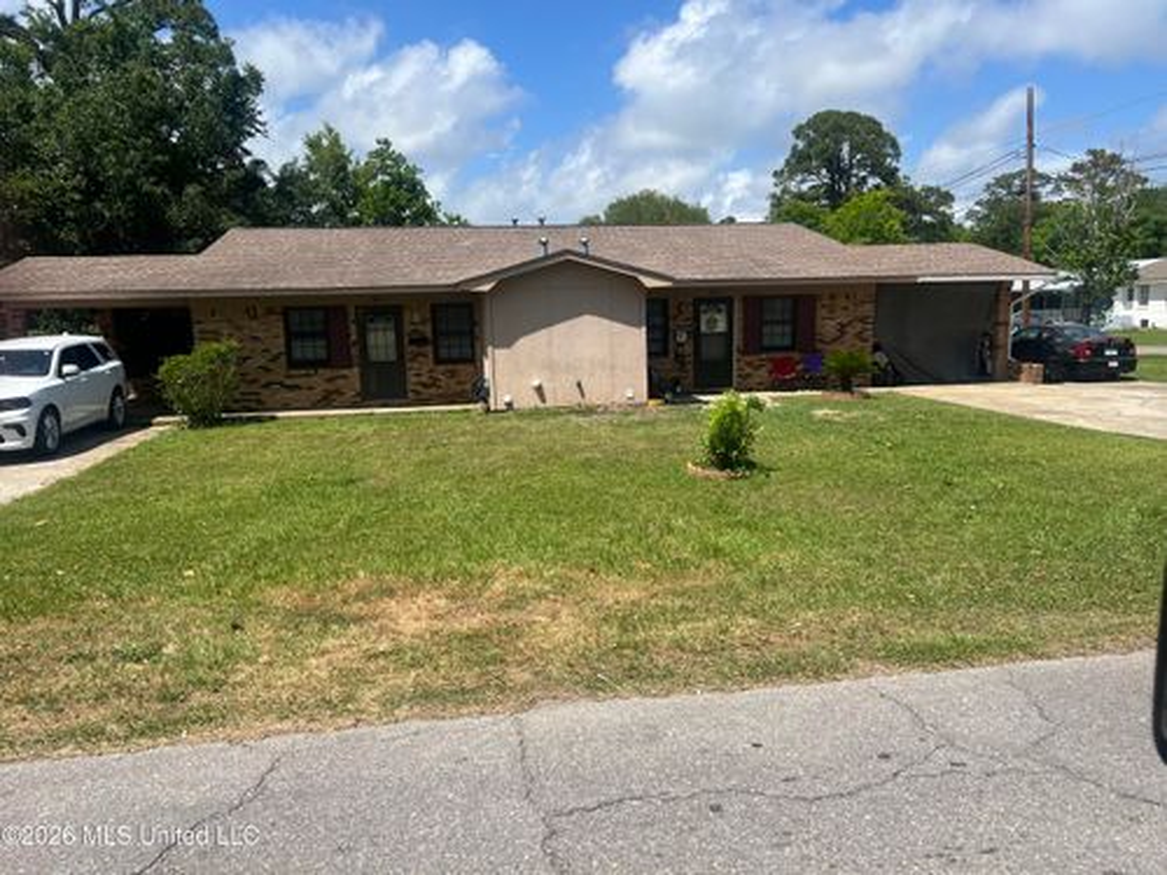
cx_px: 584
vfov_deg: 53.1
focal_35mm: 26
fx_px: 877
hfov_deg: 67.3
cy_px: 438
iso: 50
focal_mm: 5.7
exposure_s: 1/4444
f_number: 1.5
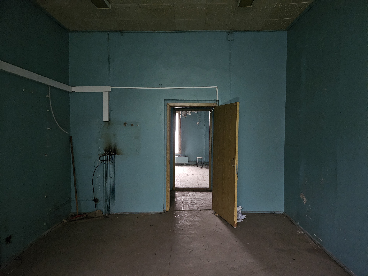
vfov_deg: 58.9
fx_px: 245
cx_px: 184
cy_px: 138
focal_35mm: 23
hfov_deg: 73.9
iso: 1600
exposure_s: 1/25
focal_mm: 5.4
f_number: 1.8
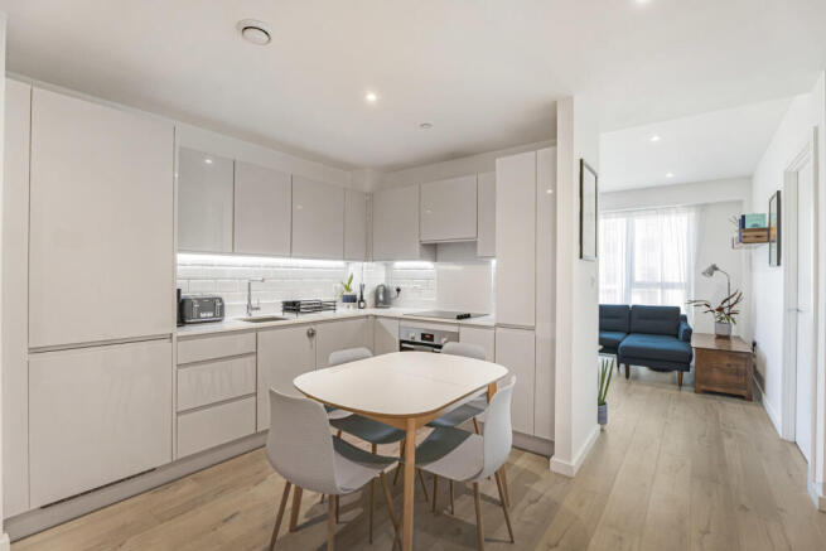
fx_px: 381
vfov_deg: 71.8
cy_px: 276
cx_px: 413
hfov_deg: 94.6
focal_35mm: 17
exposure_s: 1/50
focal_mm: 16.6
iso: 400
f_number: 7.1
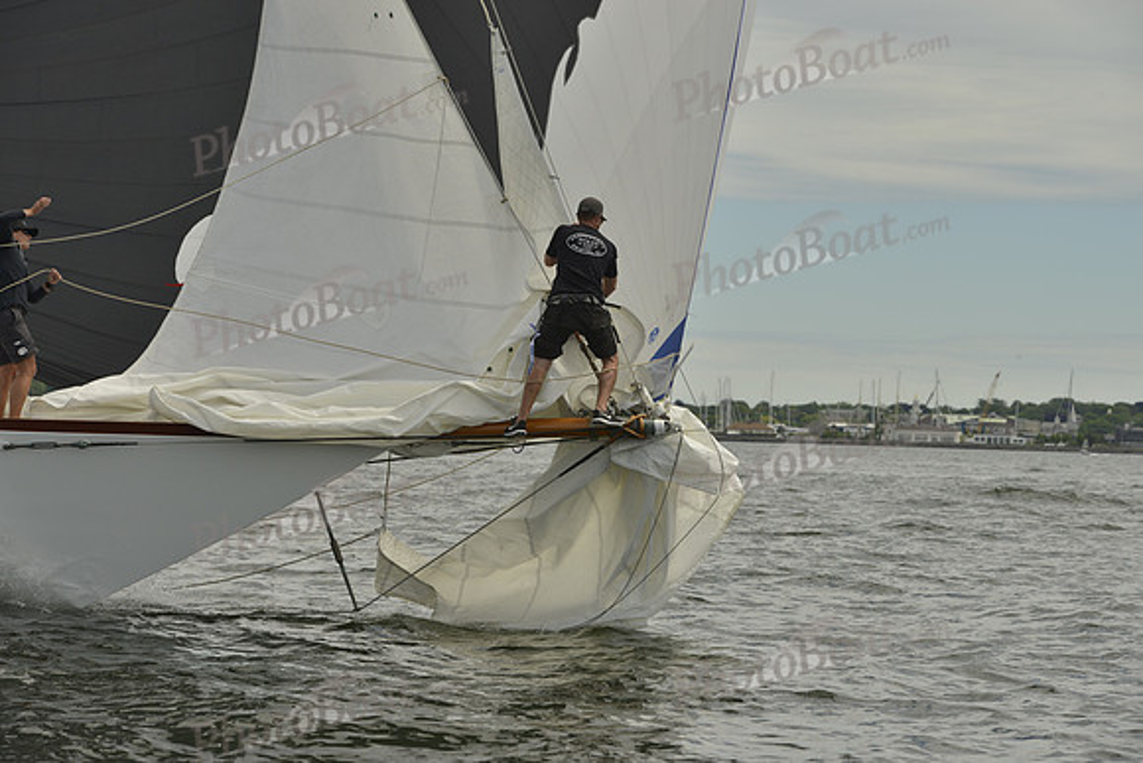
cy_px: 382
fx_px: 3969
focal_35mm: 125
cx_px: 572
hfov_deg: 16.4
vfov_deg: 11.0
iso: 280
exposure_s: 1/1600
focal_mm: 125
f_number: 9
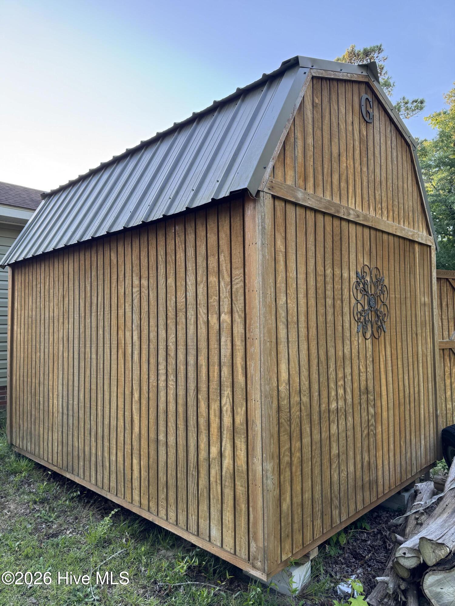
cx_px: 228
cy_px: 303
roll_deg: +0.7
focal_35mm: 24
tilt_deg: +2.0
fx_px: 421
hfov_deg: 56.8
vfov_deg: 71.6
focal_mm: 6.76
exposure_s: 1/121
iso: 50
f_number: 1.78
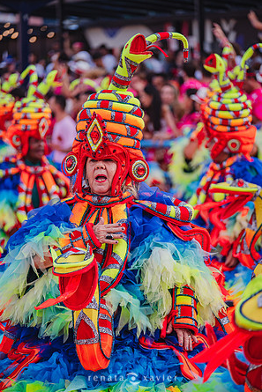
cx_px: 131
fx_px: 2203
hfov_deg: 6.8
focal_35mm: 202
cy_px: 196
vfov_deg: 10.2
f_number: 5.6
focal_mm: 200
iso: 640
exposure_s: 1/1600
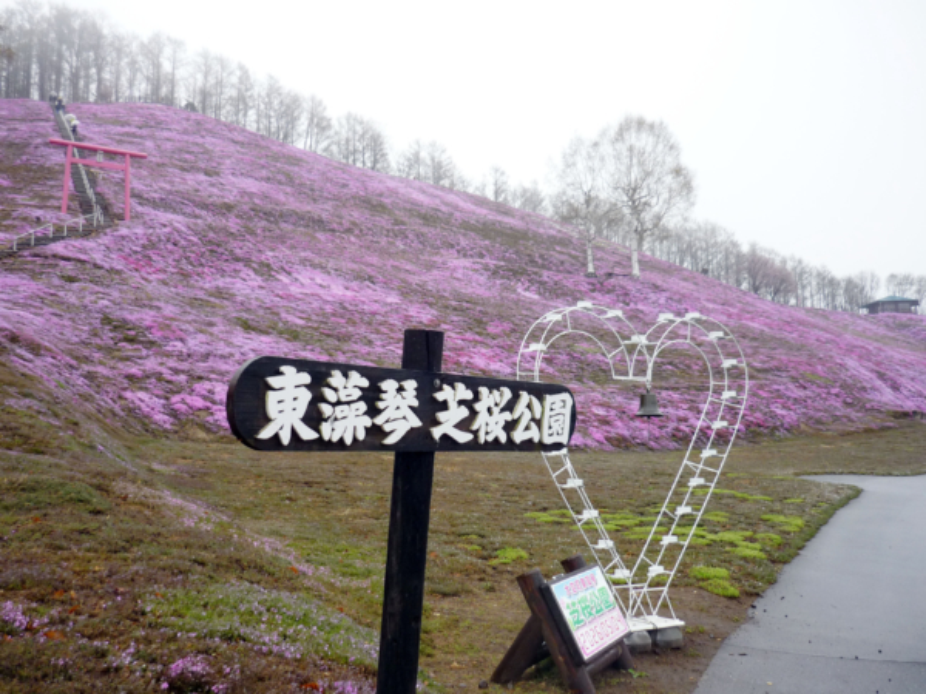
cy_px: 347
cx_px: 463
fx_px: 883
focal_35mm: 33
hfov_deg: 55.4
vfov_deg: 42.9
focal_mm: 5.5
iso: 100
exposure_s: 1/125
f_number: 2.8
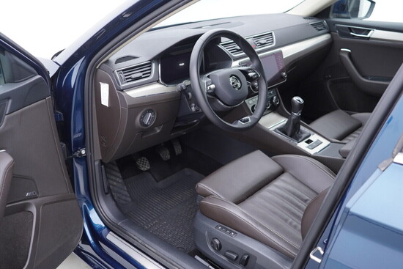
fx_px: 403
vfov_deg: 36.9
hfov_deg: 53.1
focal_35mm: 36
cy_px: 134
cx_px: 202
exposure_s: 1/40
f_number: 2.8
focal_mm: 24
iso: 200
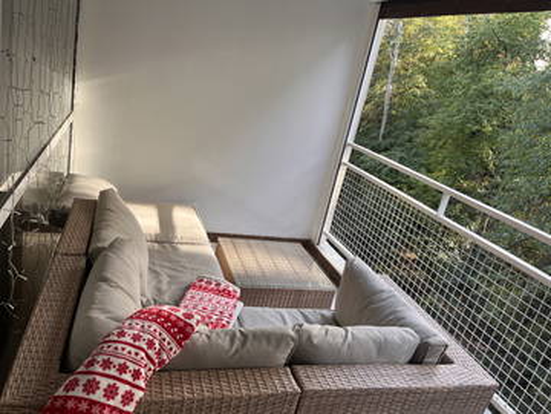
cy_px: 207
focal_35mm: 26
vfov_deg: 53.1
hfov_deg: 67.3
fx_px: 414
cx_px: 276
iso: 32
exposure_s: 1/137
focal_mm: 5.1
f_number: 1.6
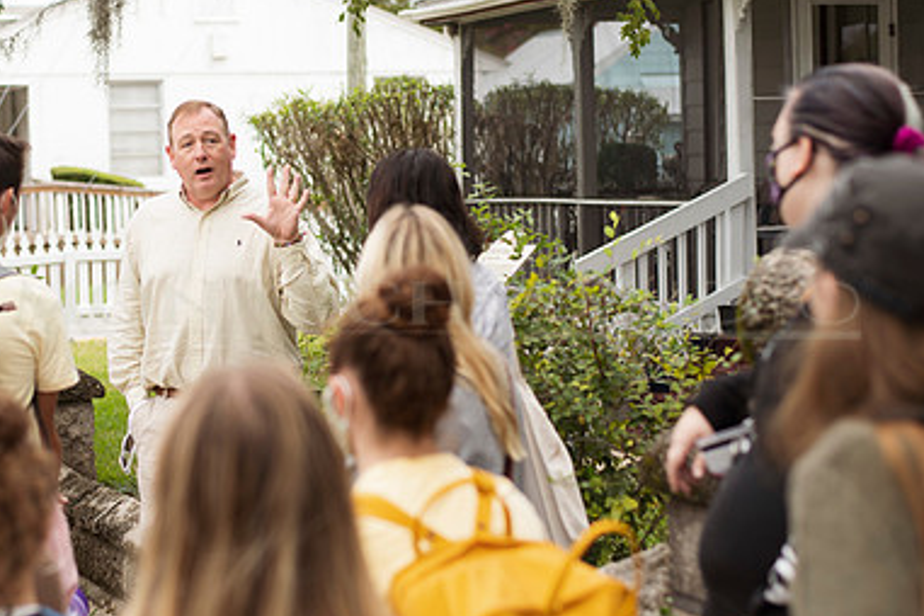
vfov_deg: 17.1
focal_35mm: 80
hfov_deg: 25.3
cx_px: 354
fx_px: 2053
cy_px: 302
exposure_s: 1/250
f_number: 2.5
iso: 31
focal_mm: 50
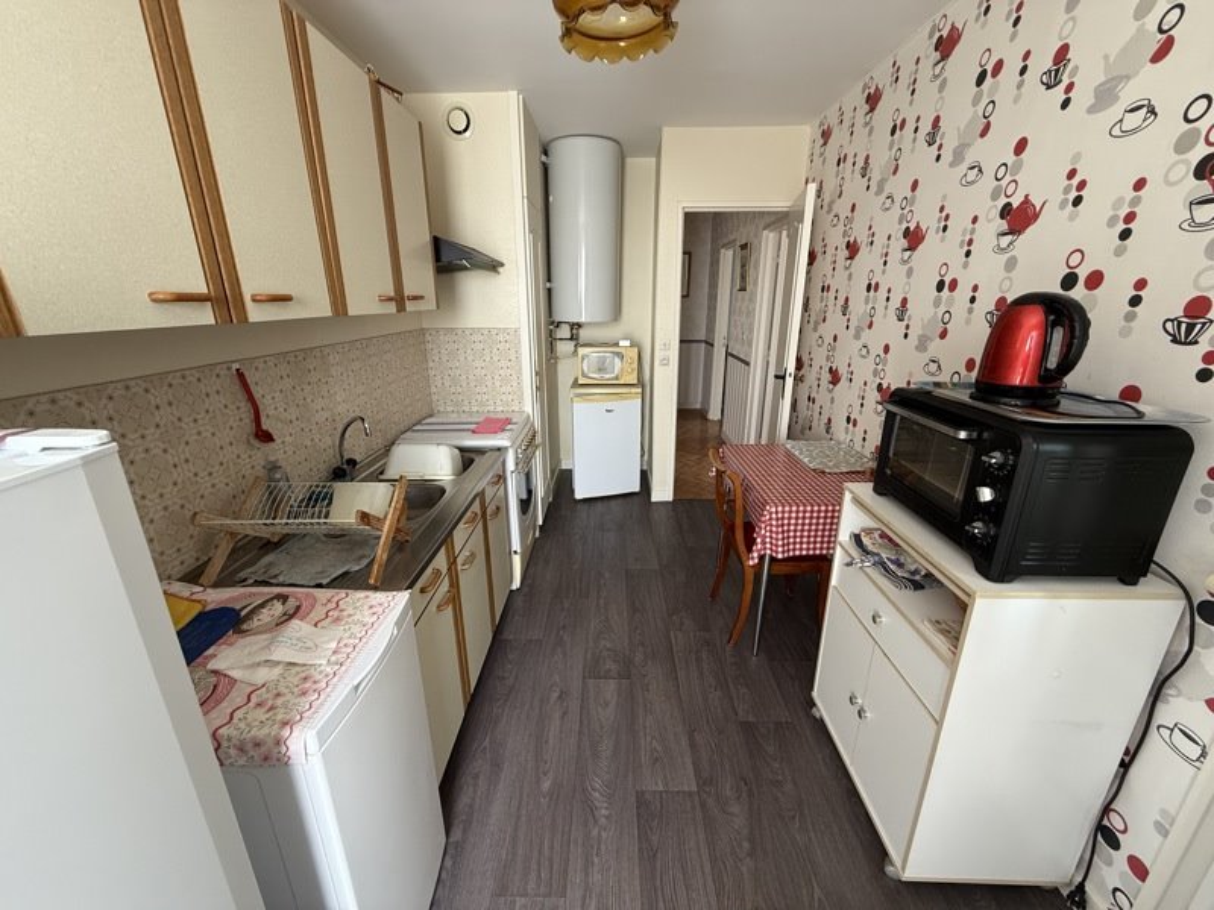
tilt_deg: -16.1
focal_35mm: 14
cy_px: 455
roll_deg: -0.1
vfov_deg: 85.7
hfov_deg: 102.1
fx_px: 491
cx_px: 607
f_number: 2.2
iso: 160
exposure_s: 1/99
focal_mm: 2.22
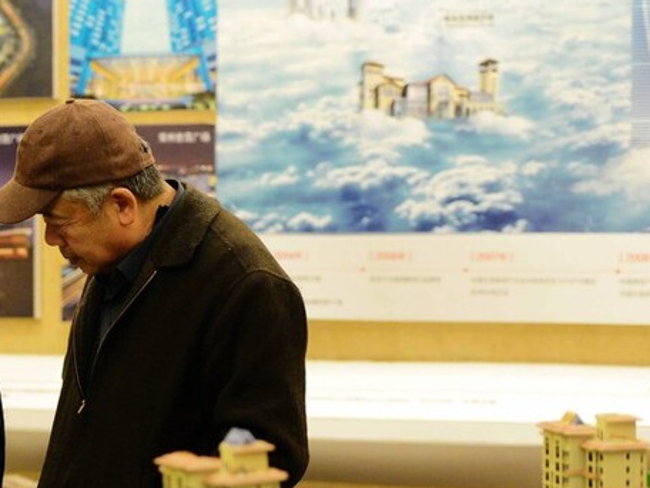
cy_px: 492
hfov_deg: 10.9
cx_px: -157
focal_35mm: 177
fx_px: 3324
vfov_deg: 8.3
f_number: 2.8
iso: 1400
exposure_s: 1/50
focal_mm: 70
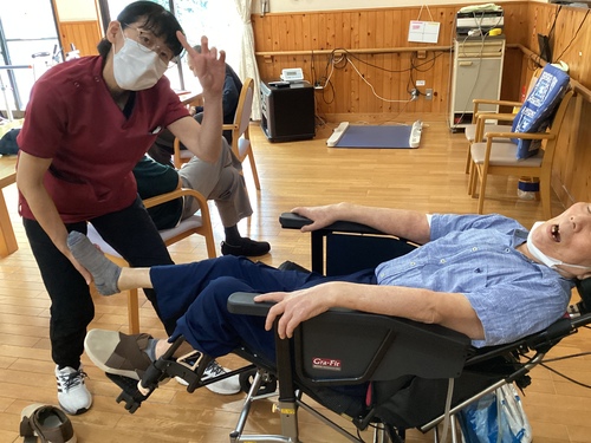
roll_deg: +2.3
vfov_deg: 45.4
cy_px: 222
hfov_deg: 58.4
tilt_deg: -24.8
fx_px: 529
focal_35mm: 31
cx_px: 296
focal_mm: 3.3
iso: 320
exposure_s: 1/50
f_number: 2.4
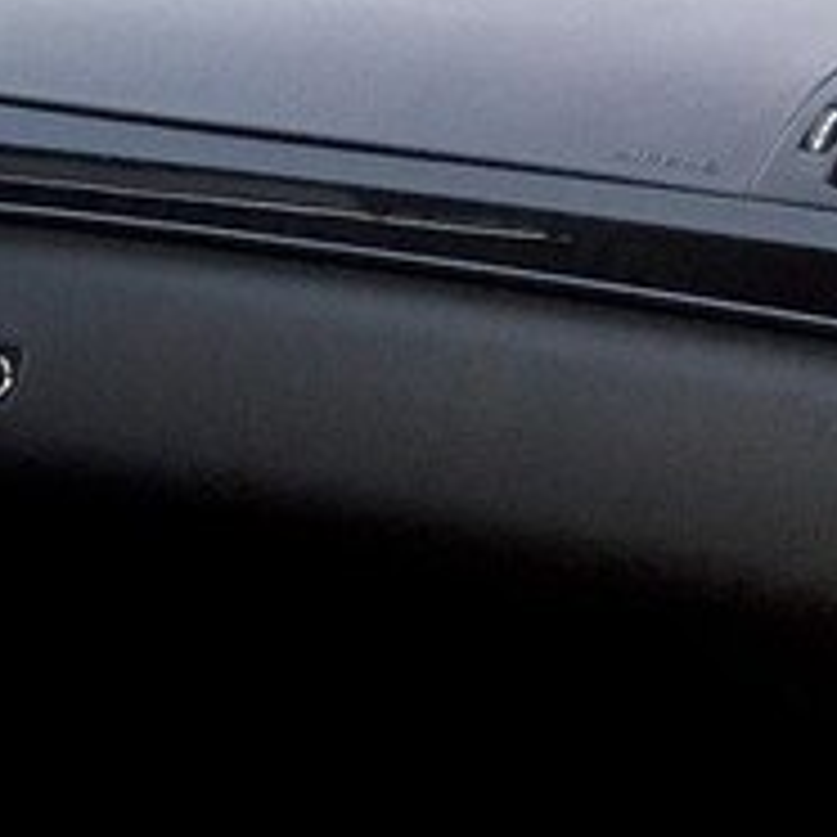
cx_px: -585
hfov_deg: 16.5
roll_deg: -3.8
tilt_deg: -16.1
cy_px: 286
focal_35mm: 91
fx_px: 2489
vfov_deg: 19.0
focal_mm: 4.15
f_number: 2.2
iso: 125
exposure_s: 1/33
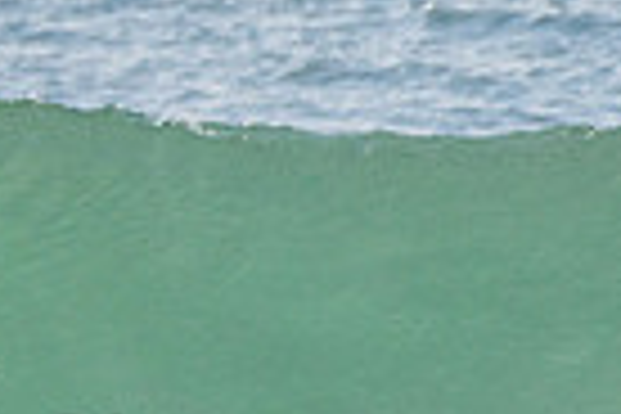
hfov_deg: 0.8
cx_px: -596
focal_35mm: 2579
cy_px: 368
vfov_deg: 0.5
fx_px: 44484
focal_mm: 500
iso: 280
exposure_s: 1/2000
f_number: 5.6
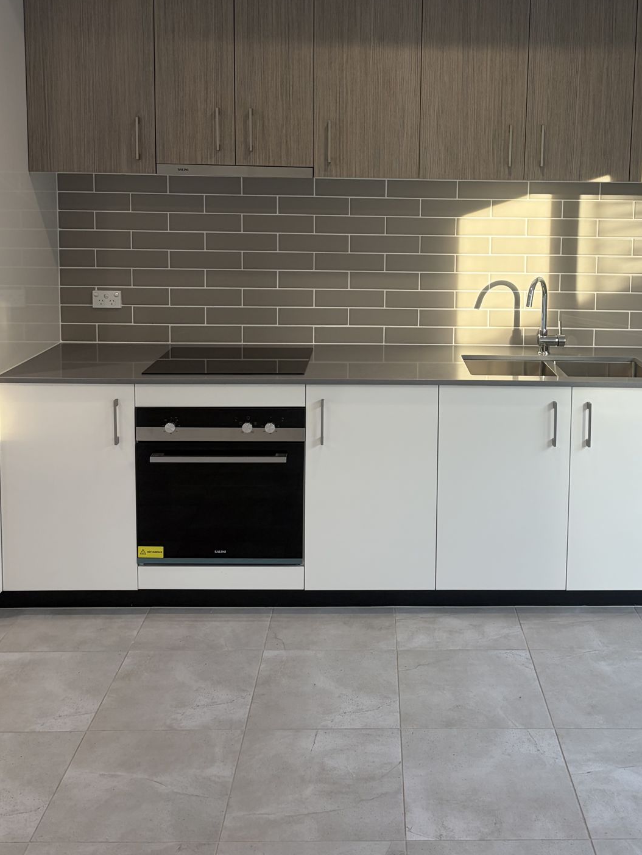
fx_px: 915
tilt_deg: -5.5
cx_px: 407
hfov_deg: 38.4
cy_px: 281
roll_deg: -0.8
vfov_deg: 49.2
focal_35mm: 37
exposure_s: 1/100
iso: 64
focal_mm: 5.96
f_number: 1.6
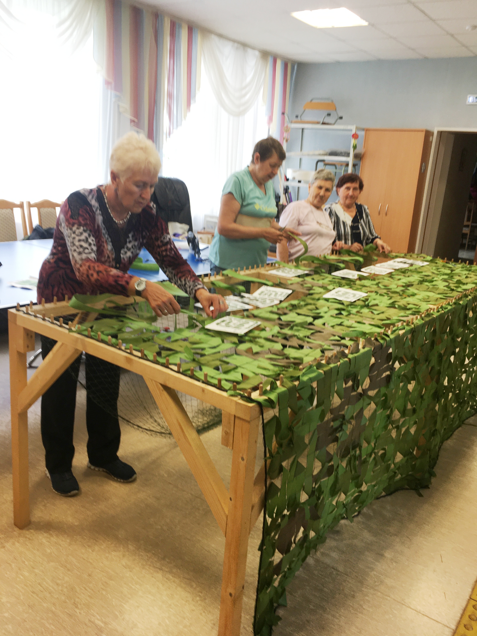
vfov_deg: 61.7
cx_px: 238
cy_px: 318
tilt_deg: -17.9
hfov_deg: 48.2
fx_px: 533
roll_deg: -4.9
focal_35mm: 29
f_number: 2.2
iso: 32
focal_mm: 4.15
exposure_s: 1/50
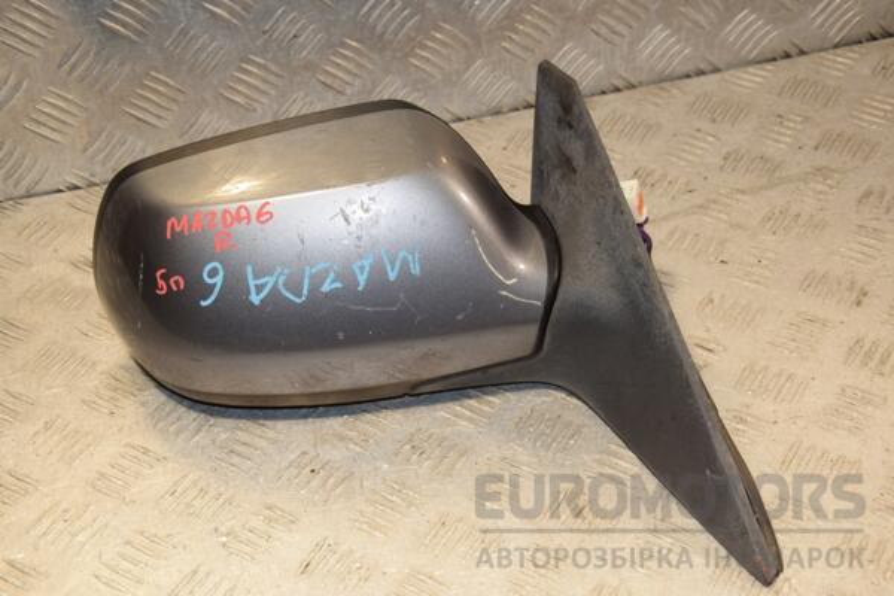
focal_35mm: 63
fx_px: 1564
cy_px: 298
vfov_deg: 21.6
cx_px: 447
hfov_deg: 31.9
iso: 800
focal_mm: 42
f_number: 8
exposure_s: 1/200
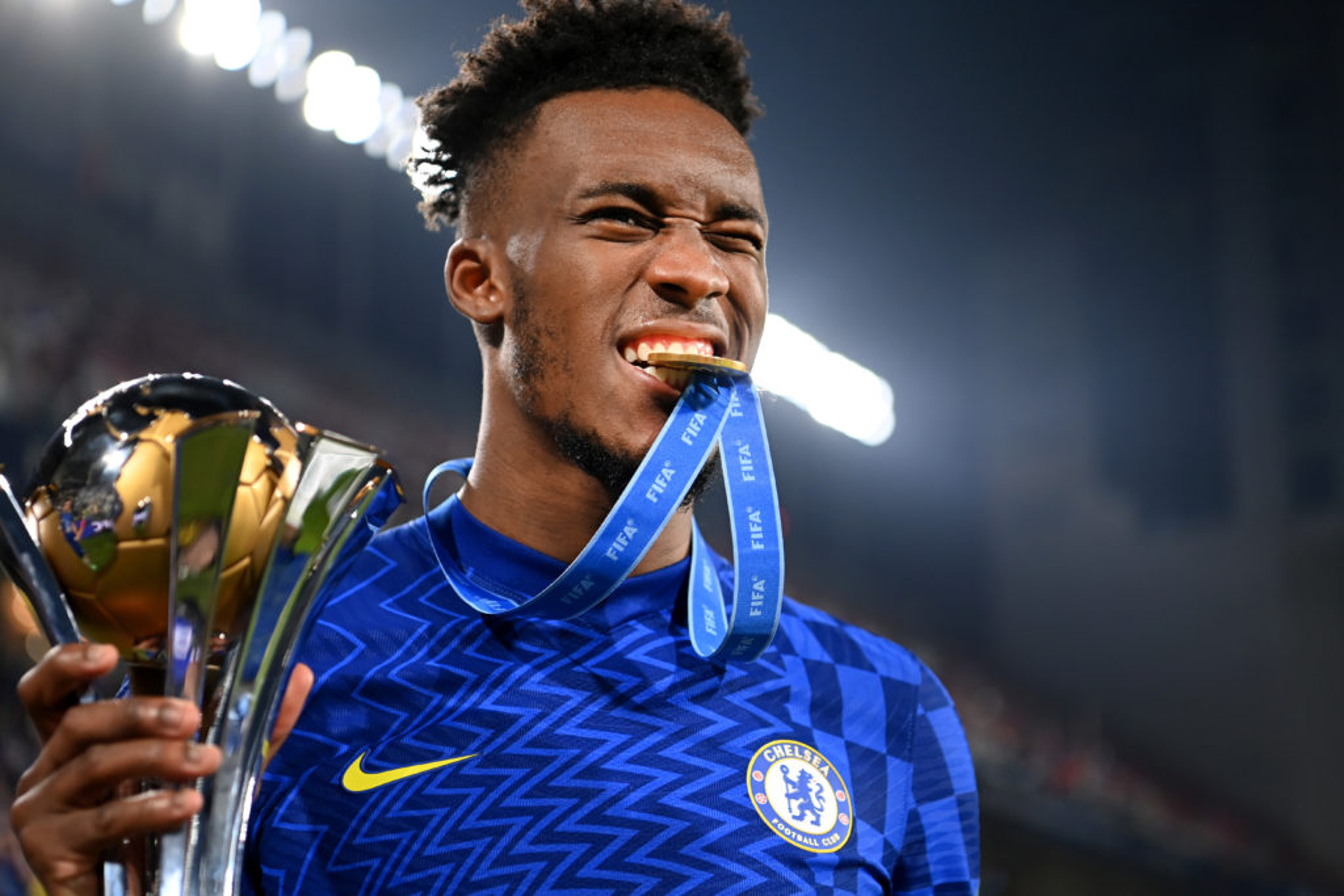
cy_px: 448
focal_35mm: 70
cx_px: 672
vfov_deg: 19.5
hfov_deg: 28.8
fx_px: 2614
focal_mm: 70
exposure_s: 1/800
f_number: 2.8
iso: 1600
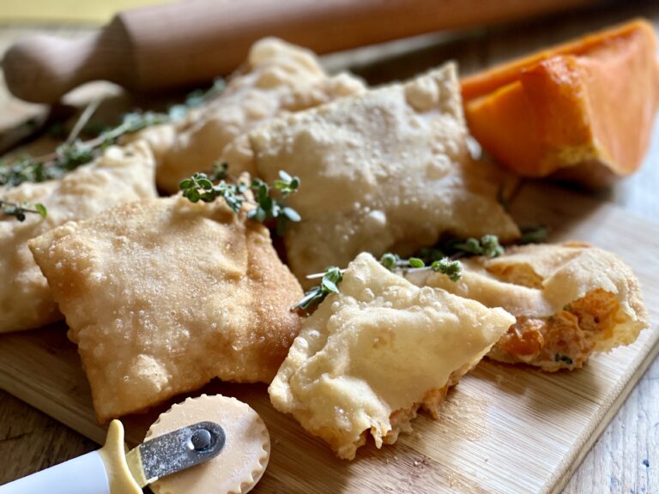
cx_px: 330
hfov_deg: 30.3
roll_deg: +0.6
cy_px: 247
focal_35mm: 64
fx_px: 1218
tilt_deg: -40.0
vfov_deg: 22.9
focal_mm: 7.5
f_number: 2.2
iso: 200
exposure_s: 1/40
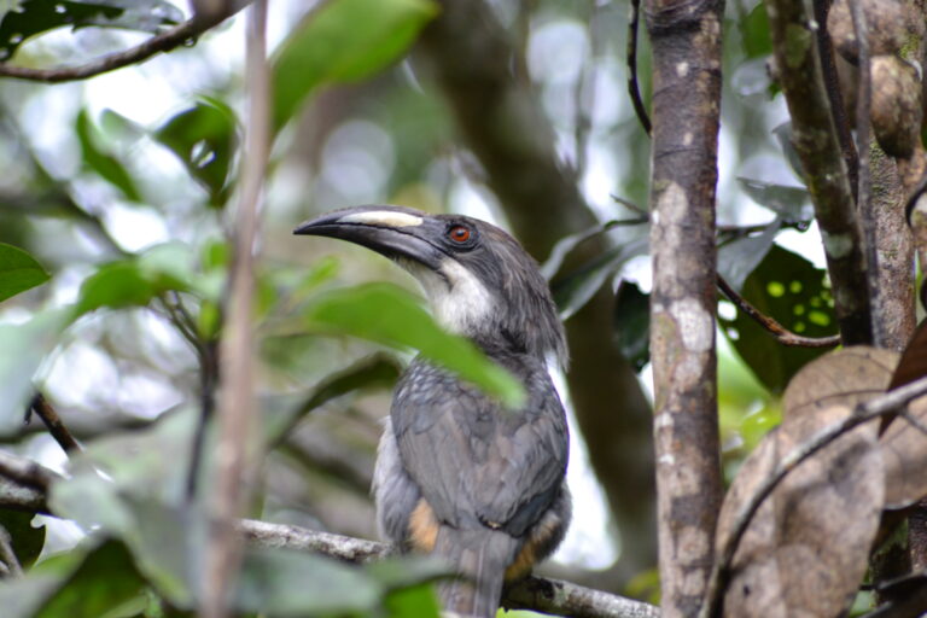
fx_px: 11587
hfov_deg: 4.6
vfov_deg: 3.1
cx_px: 464
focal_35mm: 450
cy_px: 309
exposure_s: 1/100
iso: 800
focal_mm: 300
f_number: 5.6
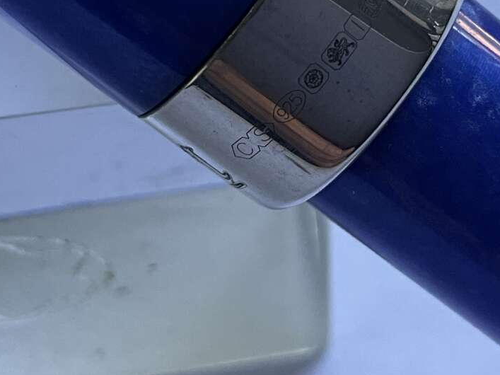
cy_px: 78
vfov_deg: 14.0
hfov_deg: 18.6
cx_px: 359
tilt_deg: -60.2
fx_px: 1516
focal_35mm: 105
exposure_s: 1/122
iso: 50
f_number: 1.8
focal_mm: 3
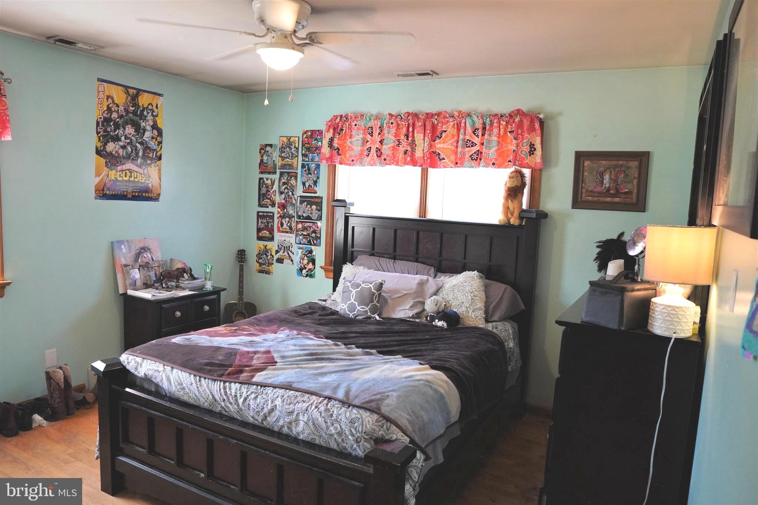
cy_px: 252
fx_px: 505
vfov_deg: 53.1
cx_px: 379
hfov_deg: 73.7
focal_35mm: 24
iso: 1600
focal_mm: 16
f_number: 3.5
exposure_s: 1/160
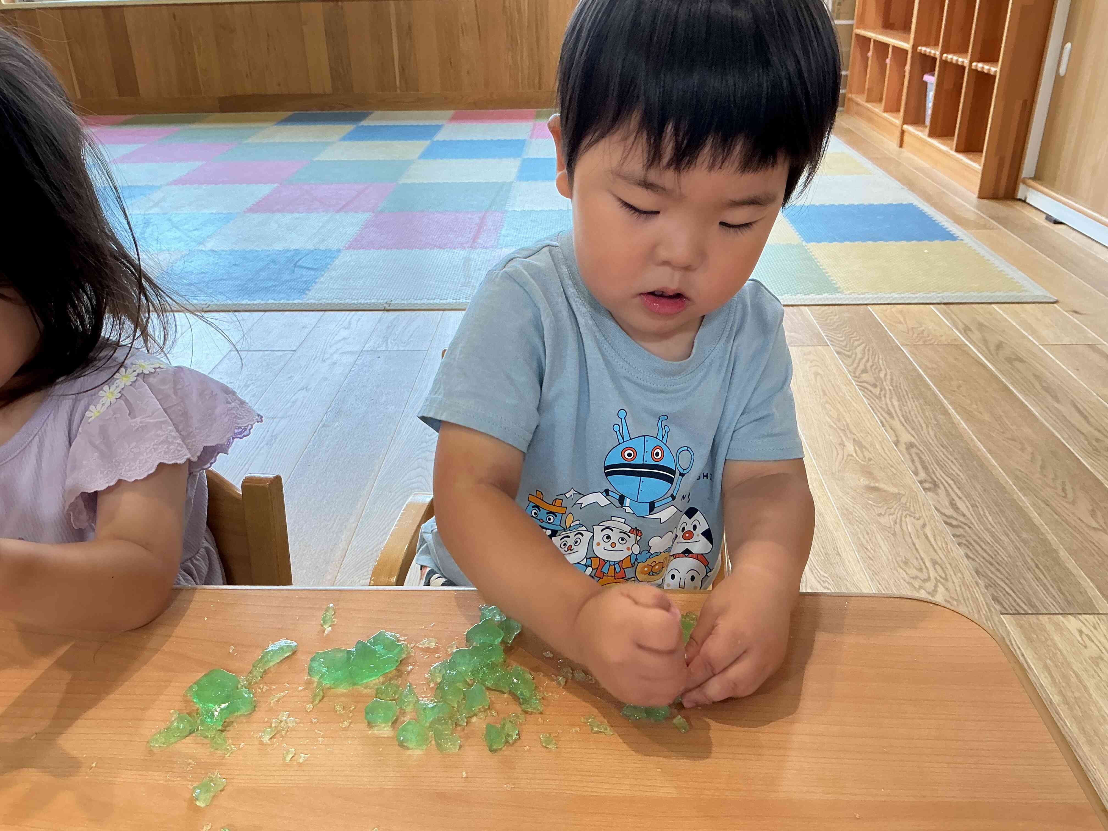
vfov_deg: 48.2
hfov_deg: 61.7
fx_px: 928
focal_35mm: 29
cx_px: 554
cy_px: 416
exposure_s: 1/60
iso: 40
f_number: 1.8
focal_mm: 3
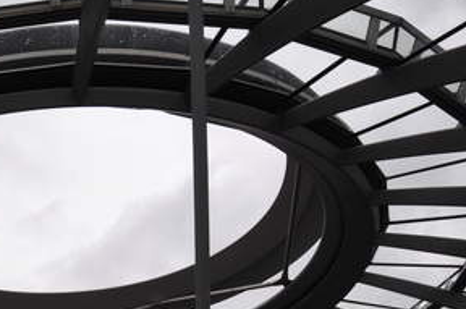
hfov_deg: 30.5
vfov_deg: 22.4
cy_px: 216
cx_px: -23
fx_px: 775
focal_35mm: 60
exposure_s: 1/640
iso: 640
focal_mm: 18
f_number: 11
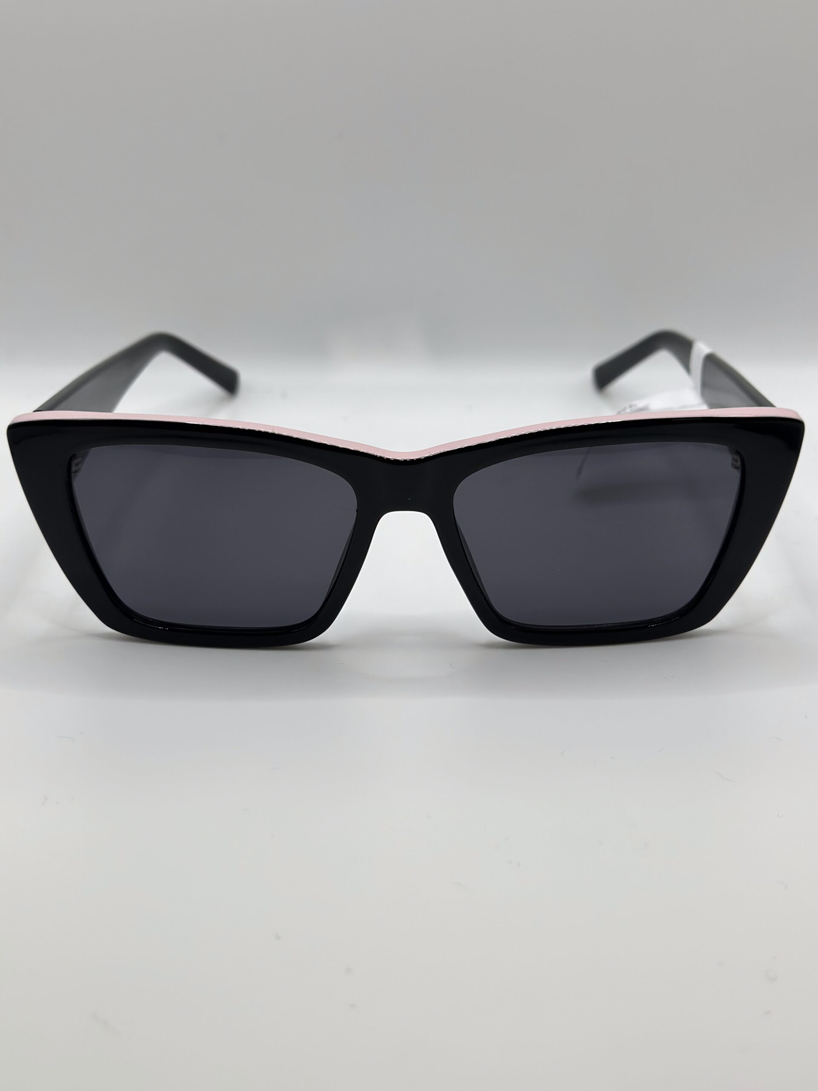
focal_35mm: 48
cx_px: 409
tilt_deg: -30.2
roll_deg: +0.3
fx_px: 1512
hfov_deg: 30.3
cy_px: 546
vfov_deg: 39.7
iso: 80
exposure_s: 1/541
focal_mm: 6.86
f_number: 1.78
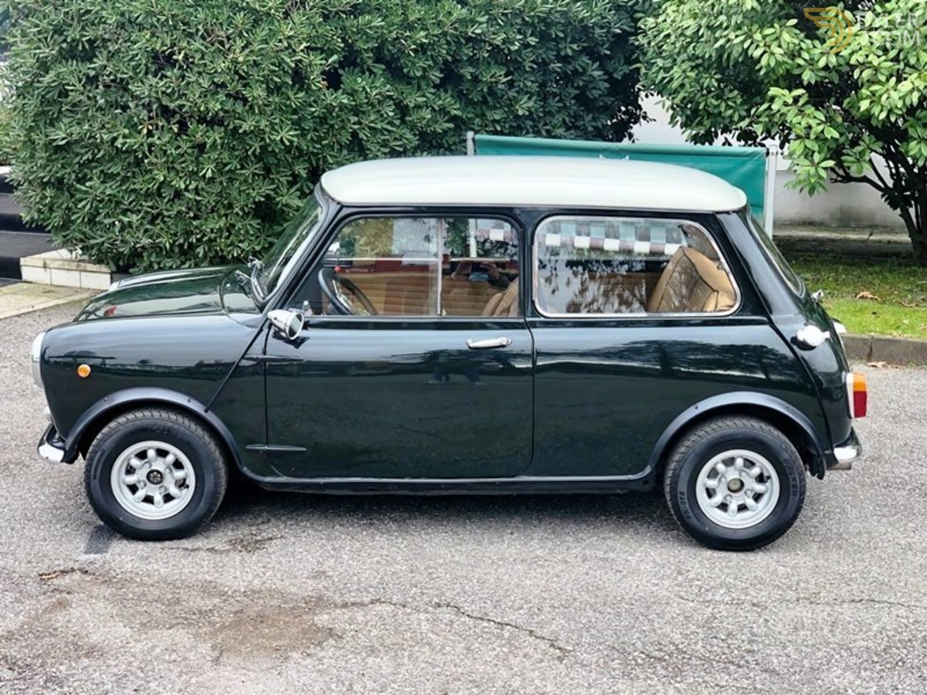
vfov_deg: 28.0
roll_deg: -0.5
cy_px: 348
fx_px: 1393
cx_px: 464
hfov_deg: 36.8
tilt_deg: -12.3
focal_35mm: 52
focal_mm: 6
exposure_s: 1/30
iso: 20
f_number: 2.4
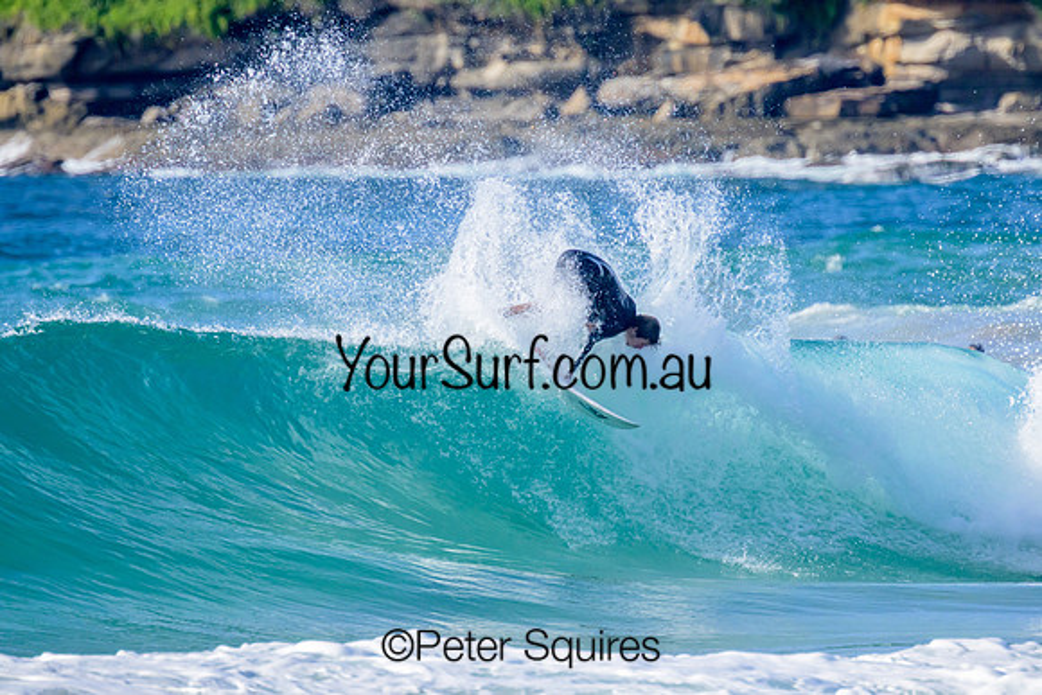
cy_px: 343
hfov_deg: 2.5
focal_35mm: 832
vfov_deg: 1.7
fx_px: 24089
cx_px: 528
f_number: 11
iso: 1250
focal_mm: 800
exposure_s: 1/2000
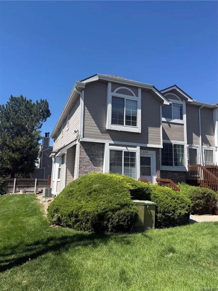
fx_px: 201
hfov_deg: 56.8
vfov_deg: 71.6
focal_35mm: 24
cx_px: 109
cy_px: 146
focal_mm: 6.76
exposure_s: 1/3279
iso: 80
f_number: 1.78
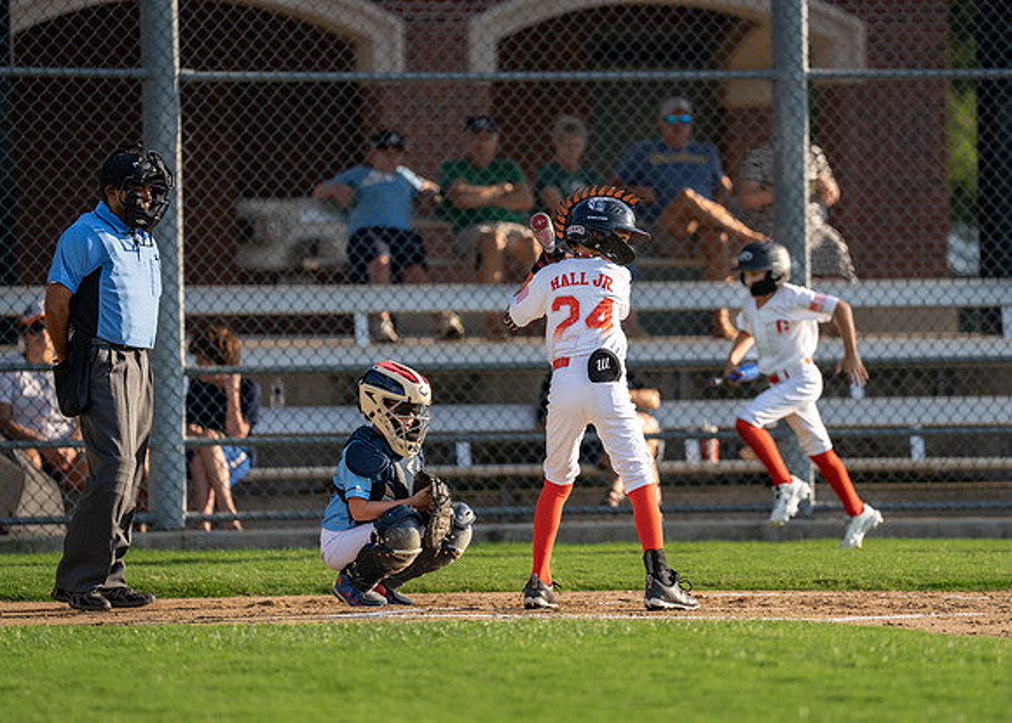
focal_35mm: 257
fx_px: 7396
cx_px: 592
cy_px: 332
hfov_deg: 7.8
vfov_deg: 5.6
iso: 250
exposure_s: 1/2500
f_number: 2.8
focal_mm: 200
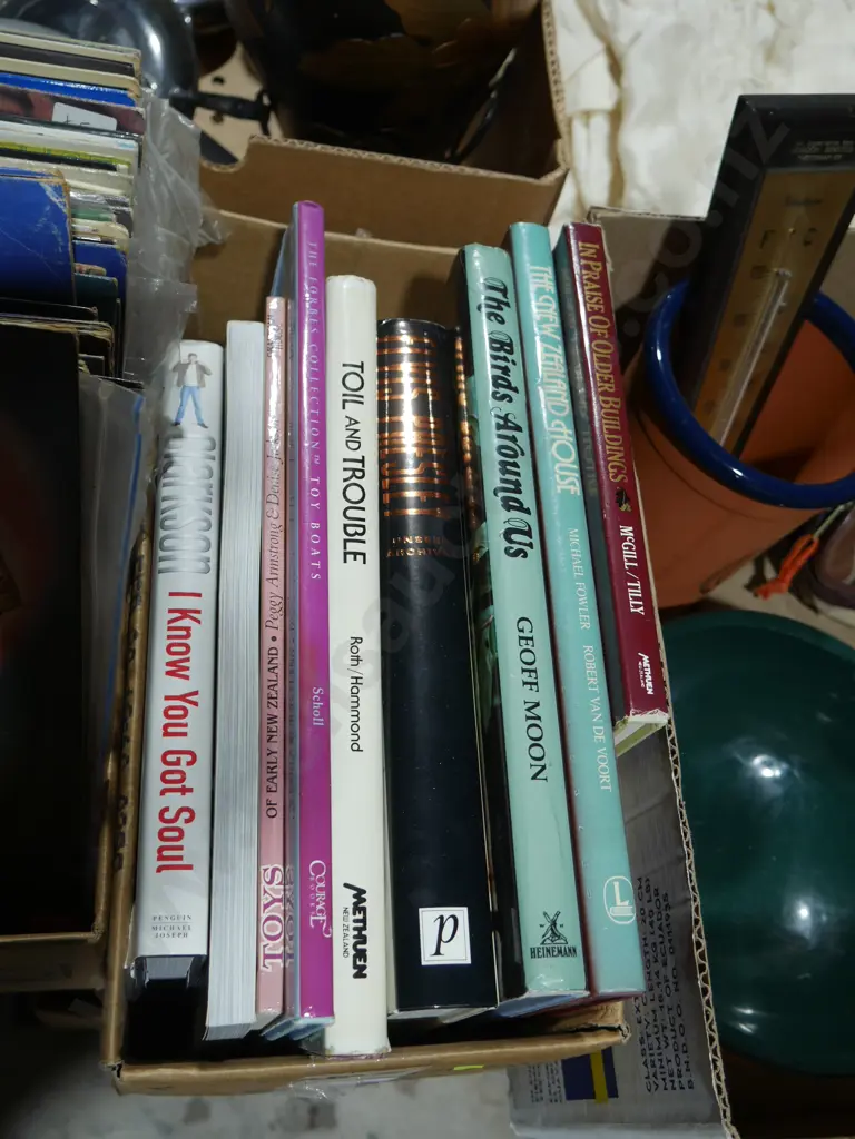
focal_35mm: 34
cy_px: 570
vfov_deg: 54.0
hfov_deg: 41.8
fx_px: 1120
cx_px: 428
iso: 200
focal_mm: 17
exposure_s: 1/80
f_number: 4
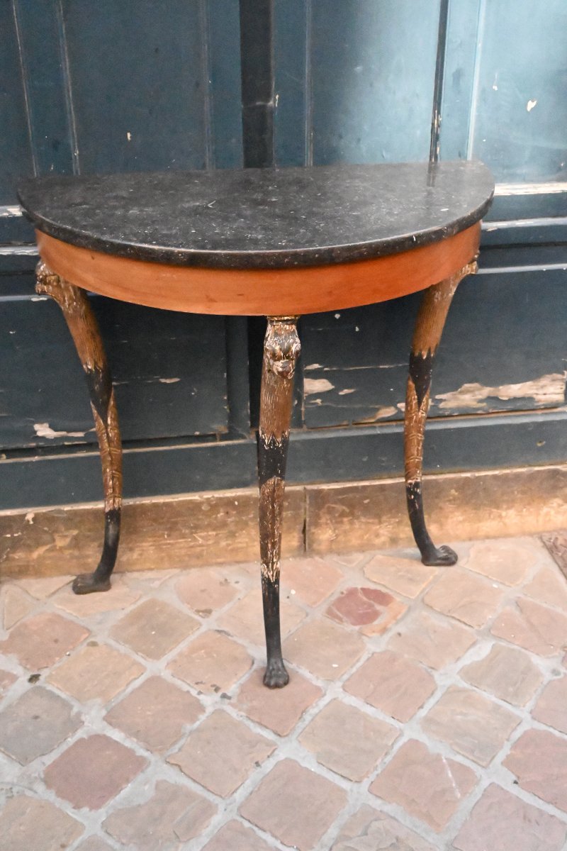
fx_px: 904
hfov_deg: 34.8
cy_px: 426
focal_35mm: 38
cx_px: 284
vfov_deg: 50.4
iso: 28800
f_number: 6.3
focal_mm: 25.5
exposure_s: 1/4000
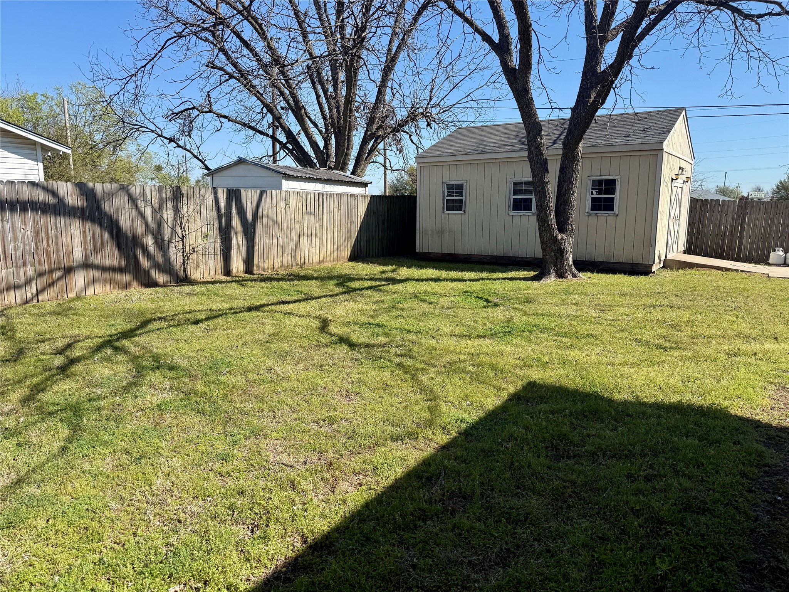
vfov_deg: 56.8
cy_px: 296
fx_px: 547
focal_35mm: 24
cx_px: 394
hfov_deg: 71.6
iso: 80
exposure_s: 1/3021
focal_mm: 6.76
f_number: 1.78
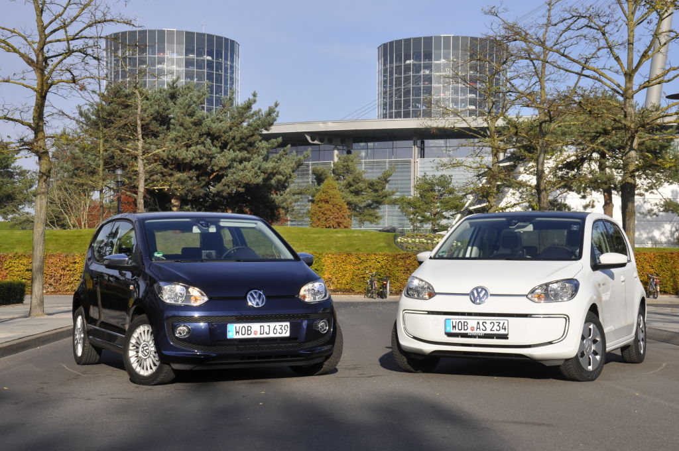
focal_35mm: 68
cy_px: 226
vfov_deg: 20.1
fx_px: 1271
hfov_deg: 29.9
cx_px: 340
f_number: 14
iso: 200
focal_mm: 45
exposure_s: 1/200
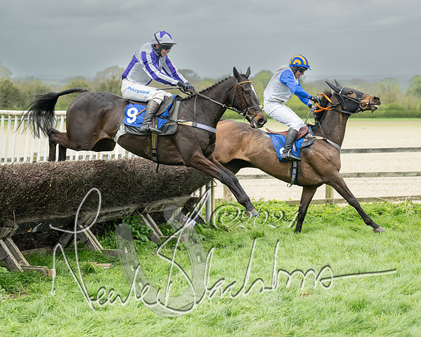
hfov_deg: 20.3
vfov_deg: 16.3
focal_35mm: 94
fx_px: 1177
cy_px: 191
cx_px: 228
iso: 400
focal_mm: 70
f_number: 2.8
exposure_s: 1/2000
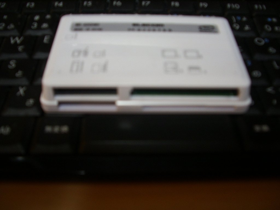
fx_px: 283
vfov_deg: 40.7
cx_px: 140
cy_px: 105
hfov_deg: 52.6
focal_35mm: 35
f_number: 2.6
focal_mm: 5.8
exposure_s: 1/13
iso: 100
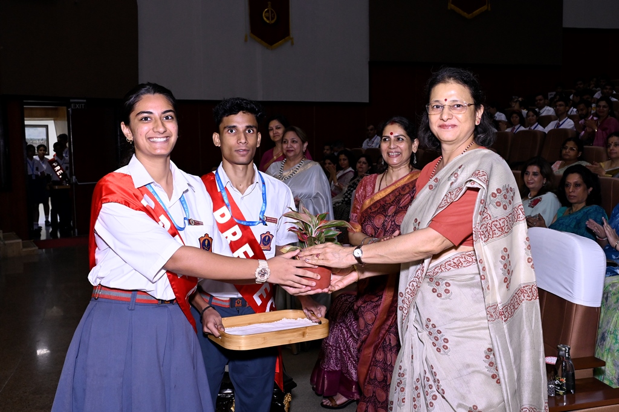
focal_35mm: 37
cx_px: 310
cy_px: 206
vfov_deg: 35.9
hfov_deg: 51.9
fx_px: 636
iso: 3200
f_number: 10
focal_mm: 37
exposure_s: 1/160
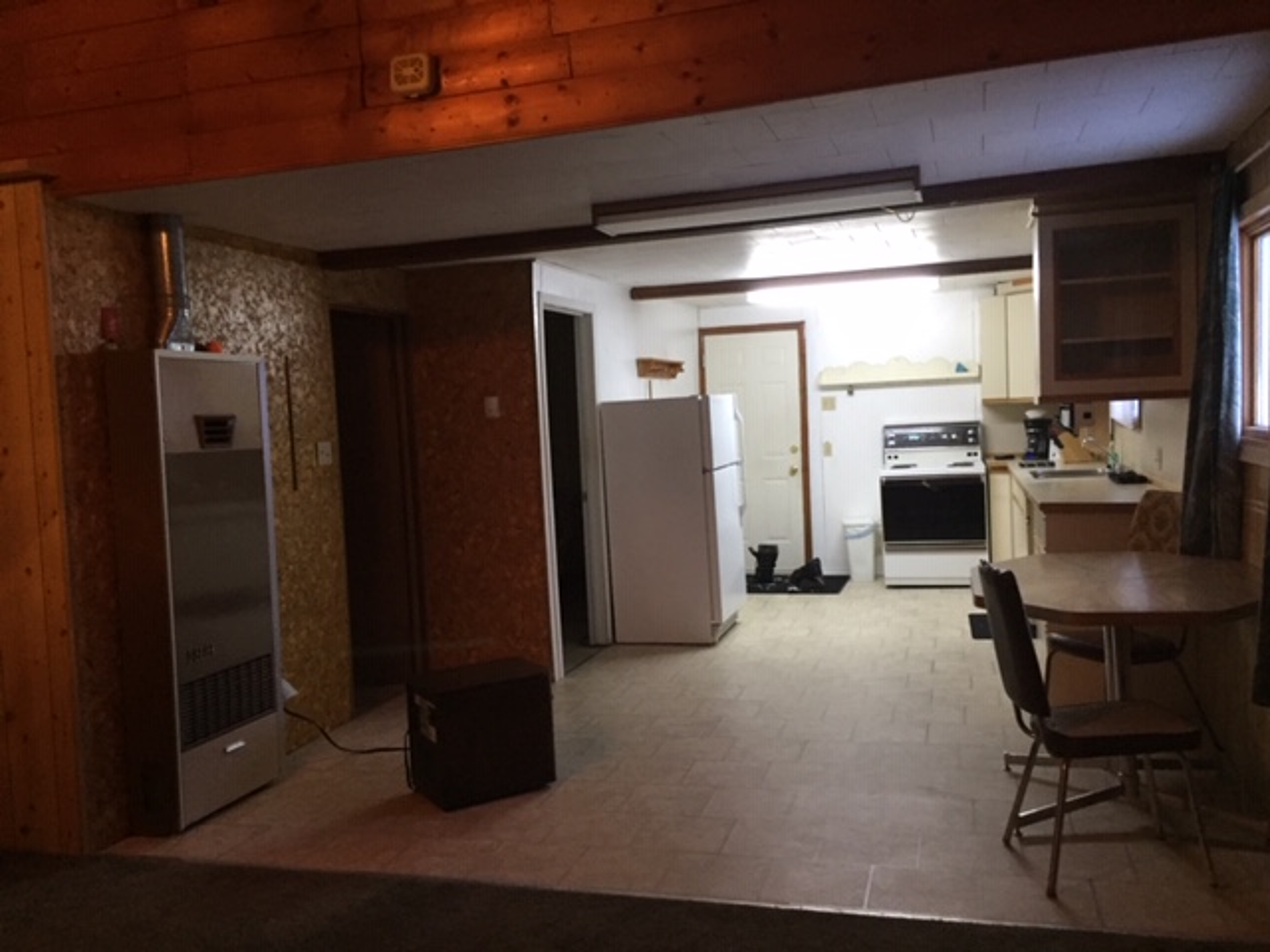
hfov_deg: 61.7
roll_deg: +5.0
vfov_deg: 48.2
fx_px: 1064
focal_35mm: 29
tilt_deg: -3.2
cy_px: 476
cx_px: 635
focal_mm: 4.15
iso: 250
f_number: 2.2
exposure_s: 1/30
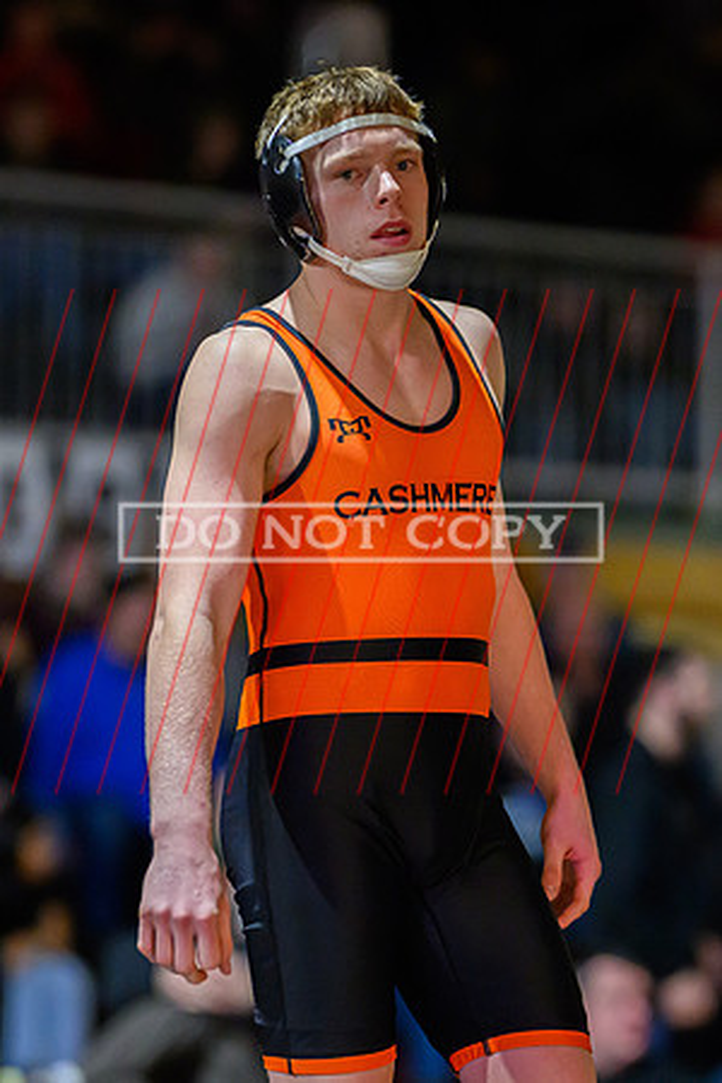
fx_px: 6696
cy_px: 493
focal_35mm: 223
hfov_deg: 6.2
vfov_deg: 9.2
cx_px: 398
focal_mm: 135
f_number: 2
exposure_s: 1/500
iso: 8000
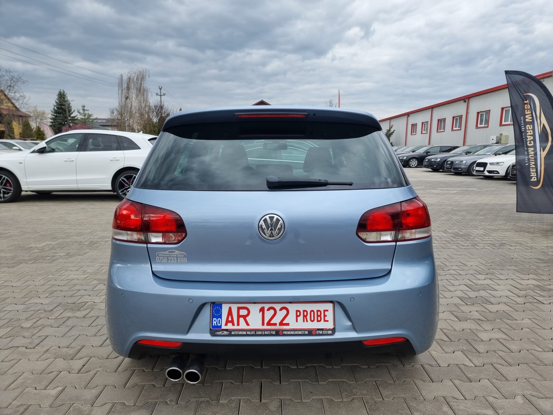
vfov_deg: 56.8
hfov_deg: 71.6
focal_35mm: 24
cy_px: 208
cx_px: 276
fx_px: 383
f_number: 1.8
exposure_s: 1/281
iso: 50
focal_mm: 6.7
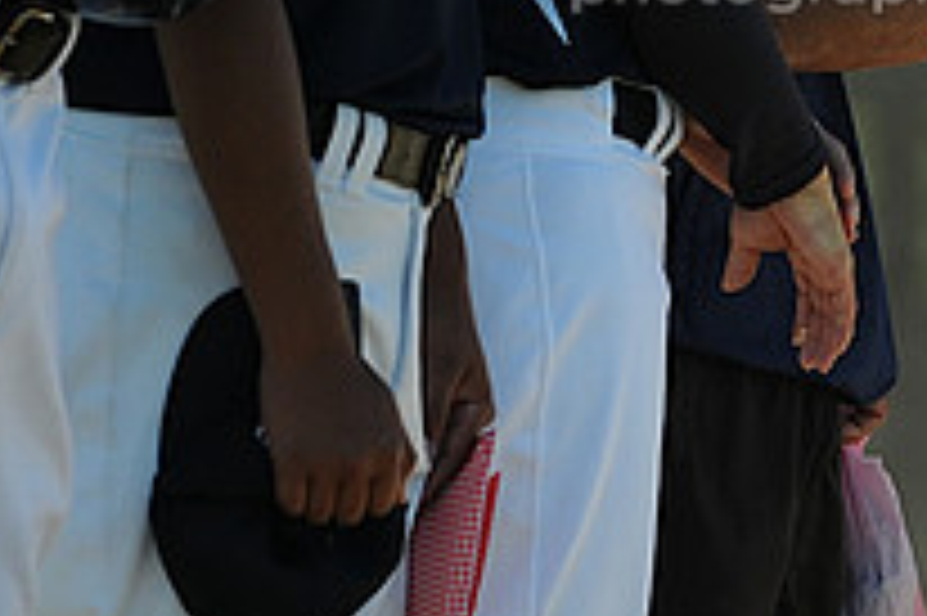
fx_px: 32624
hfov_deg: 1.6
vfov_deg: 1.1
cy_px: -182
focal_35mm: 1268
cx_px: 1026
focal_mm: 300
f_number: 4
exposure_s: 1/1250
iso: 200
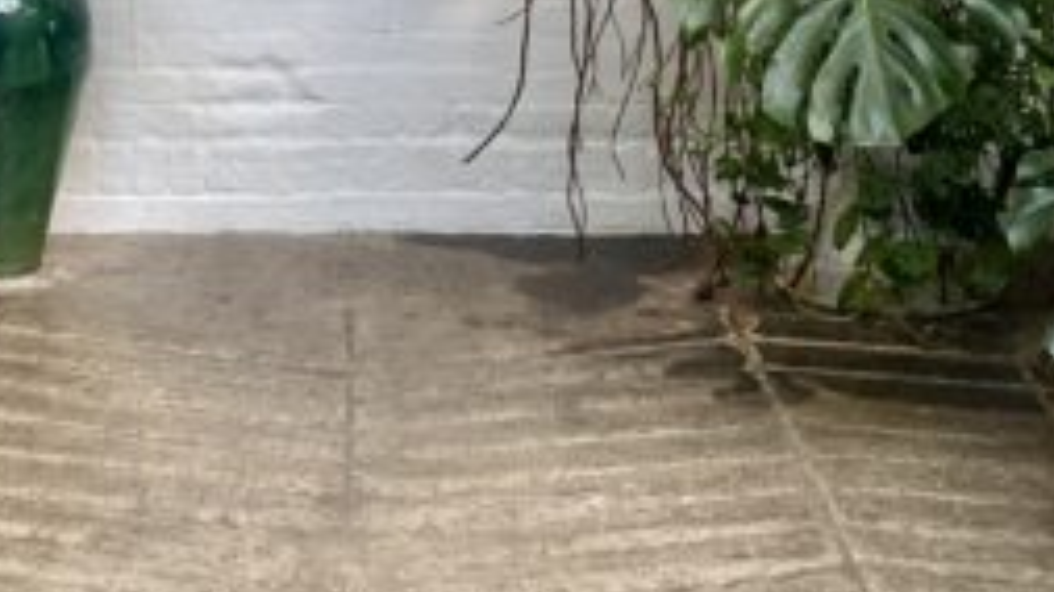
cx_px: 404
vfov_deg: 13.2
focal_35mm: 86
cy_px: -313
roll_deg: -0.5
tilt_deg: -1.8
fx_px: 2402
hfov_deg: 24.7
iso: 125
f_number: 1.8
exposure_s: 1/121
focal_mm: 4.25
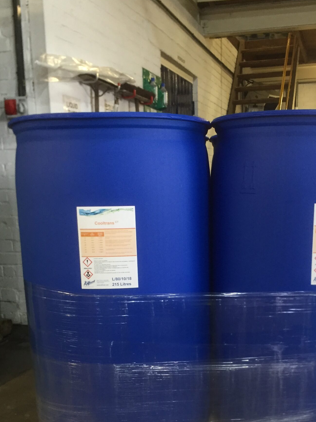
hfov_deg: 33.3
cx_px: 206
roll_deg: +1.1
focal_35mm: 43
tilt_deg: -9.2
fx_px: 523
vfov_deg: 43.2
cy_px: 282
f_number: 2.2
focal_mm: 4.15
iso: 200
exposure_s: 1/33
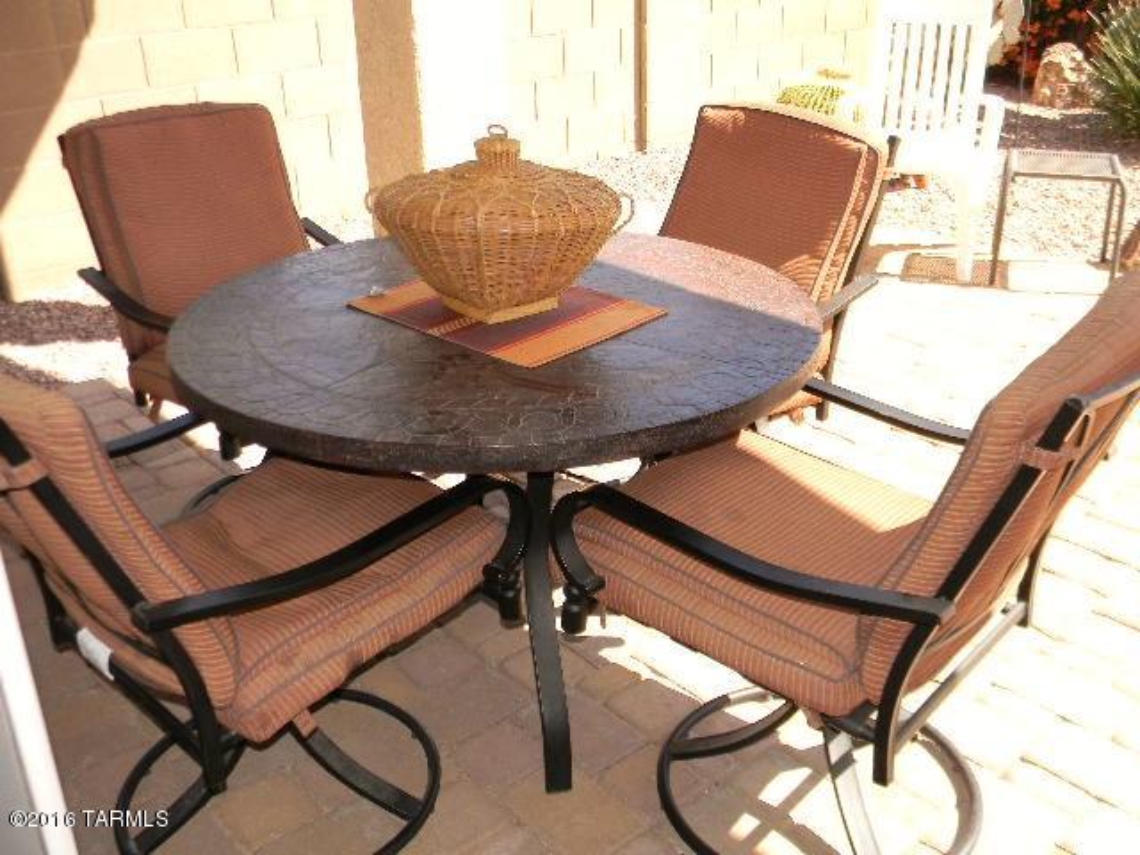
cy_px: 428
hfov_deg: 51.4
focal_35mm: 36
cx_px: 570
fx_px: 1186
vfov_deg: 39.7
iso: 112
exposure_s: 1/256
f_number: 3.7
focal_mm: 6.4
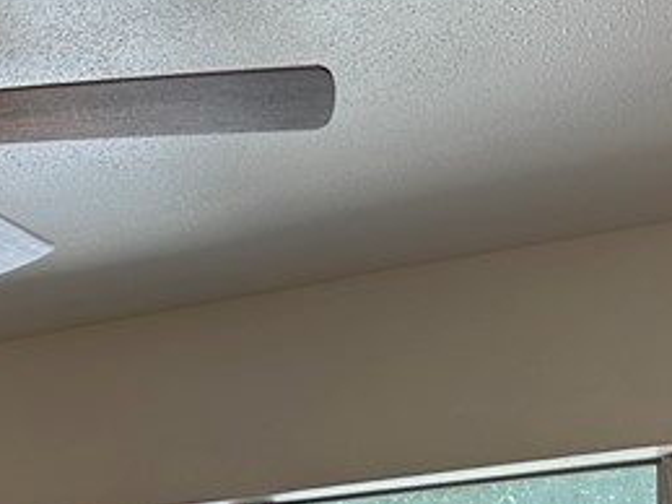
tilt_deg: +0.3
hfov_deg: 19.3
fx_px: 1843
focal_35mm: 95
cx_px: -174
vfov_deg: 14.0
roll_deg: +0.0
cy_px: 876
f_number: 1.78
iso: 64
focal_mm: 6.86
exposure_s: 1/175
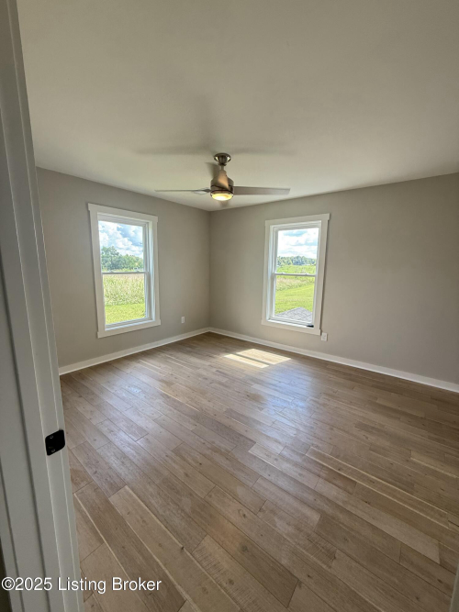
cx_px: 230
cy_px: 306
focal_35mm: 14
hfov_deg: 85.7
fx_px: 248
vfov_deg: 102.1
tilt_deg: -8.4
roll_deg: -1.1
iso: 100
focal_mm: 2.22
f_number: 2.2
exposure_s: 1/120
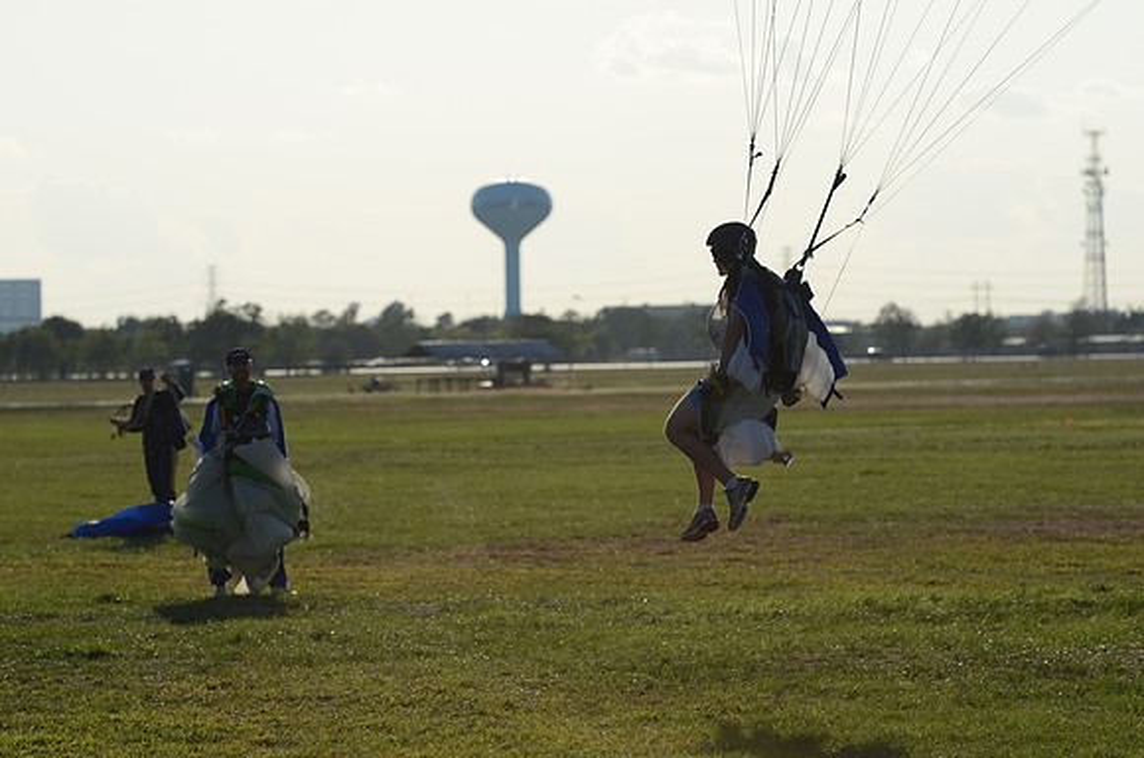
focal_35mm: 210
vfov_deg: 6.5
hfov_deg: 9.8
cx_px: 572
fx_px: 6659
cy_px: 379
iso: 100
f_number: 4.5
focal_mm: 140
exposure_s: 1/1250
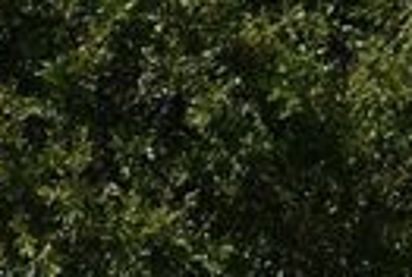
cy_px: 658
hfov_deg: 6.4
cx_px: -447
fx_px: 3590
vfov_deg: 4.3
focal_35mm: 313
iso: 100
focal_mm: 32
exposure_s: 1/320
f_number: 9
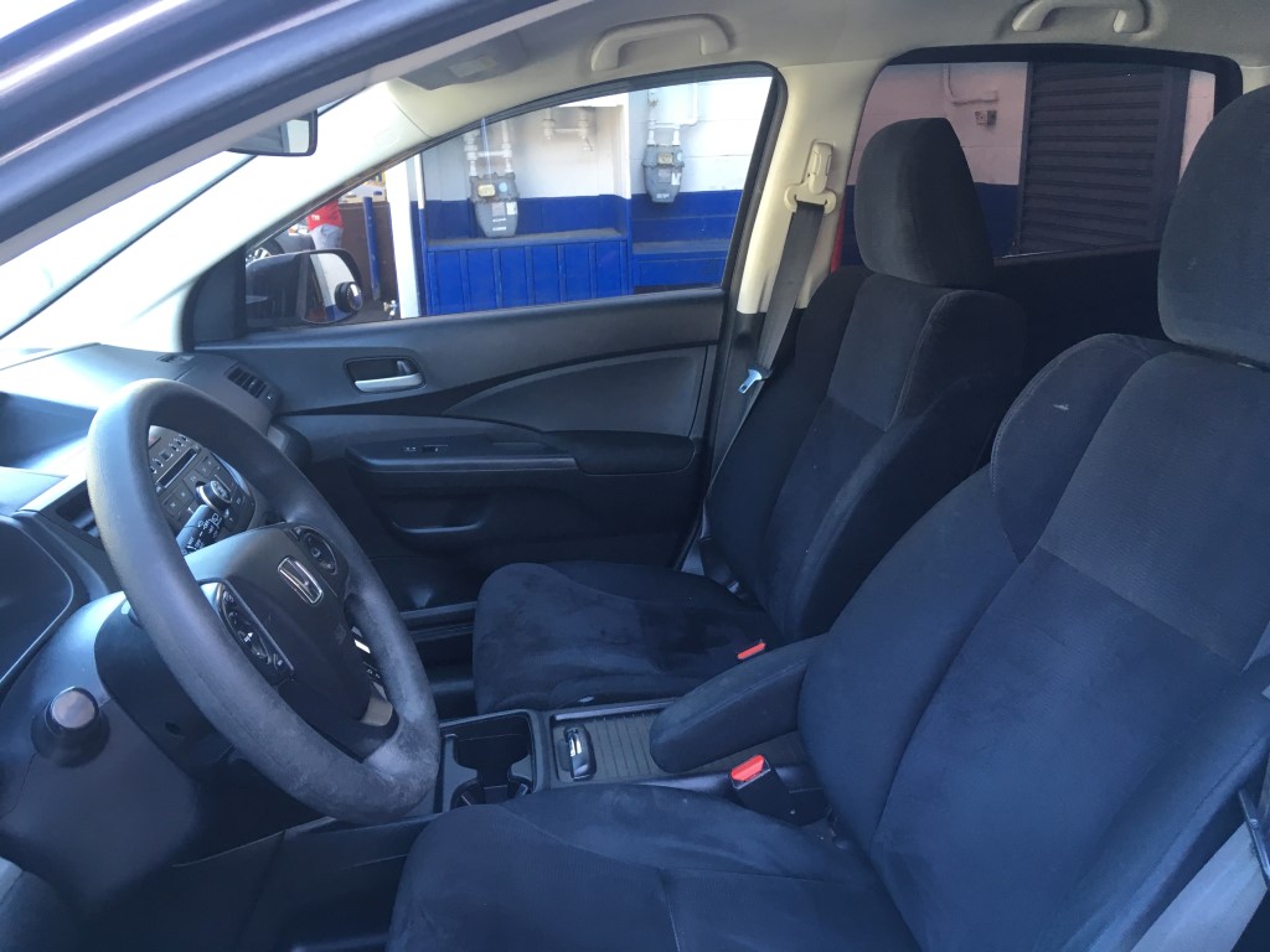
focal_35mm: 29
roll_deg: +0.7
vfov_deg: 48.2
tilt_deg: -18.2
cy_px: 476
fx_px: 1064
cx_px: 635
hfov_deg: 61.7
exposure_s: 1/30
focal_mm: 4.15
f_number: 2.2
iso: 32
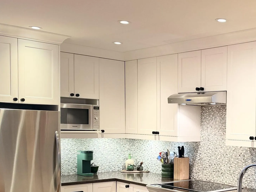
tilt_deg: -4.4
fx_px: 377
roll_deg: -1.0
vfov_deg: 27.9
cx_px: 248
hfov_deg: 34.5
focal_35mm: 51
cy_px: 155
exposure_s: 1/60
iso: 200
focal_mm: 6.93
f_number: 1.8
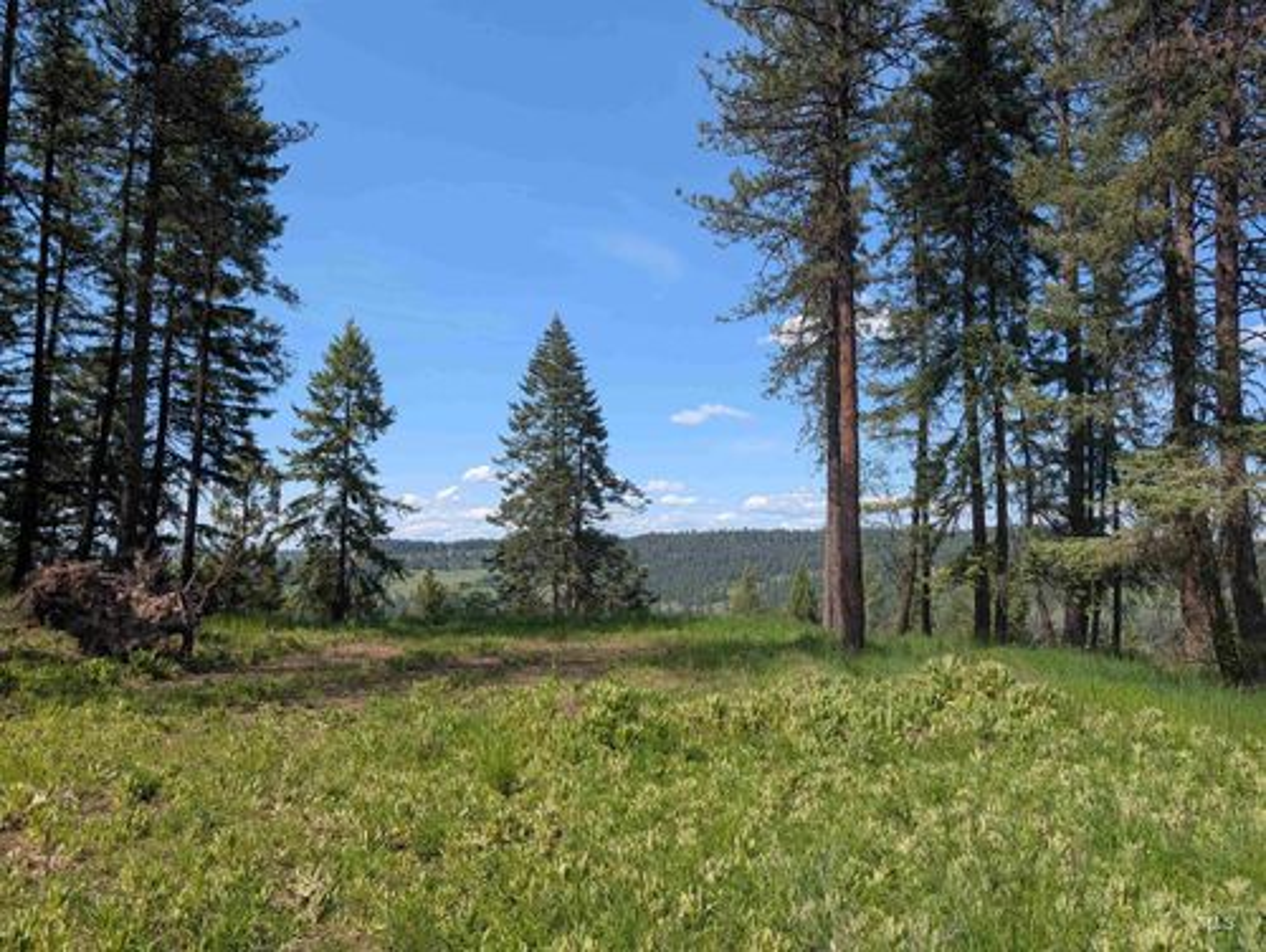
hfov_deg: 71.5
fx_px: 879
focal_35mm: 24
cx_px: 633
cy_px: 476
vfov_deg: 56.9
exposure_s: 1/858
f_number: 1.68
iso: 18
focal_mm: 6.9
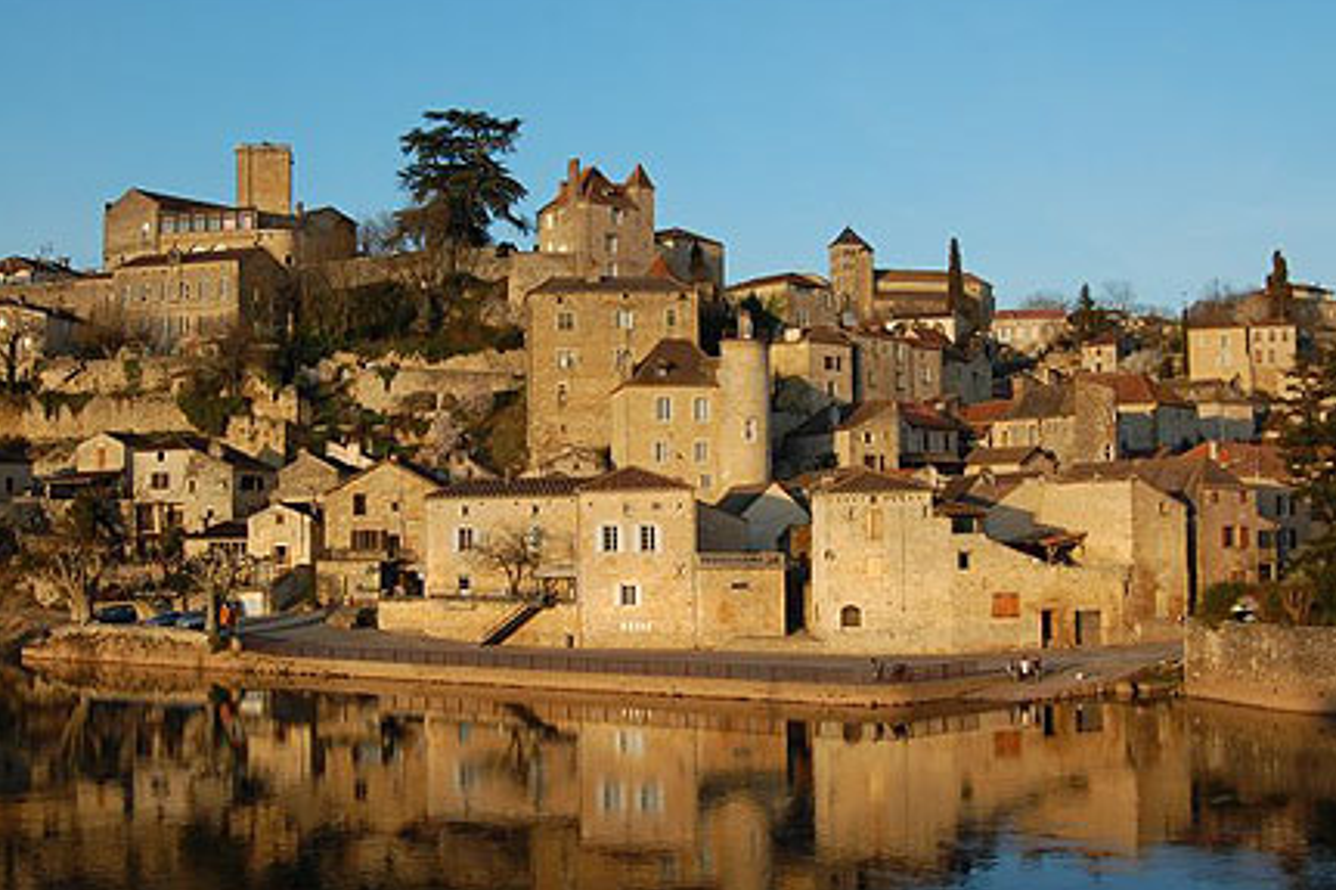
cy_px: 443
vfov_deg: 28.6
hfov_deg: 41.9
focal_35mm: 47
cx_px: 670
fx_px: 1743
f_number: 8
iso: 200
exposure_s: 1/250
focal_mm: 30
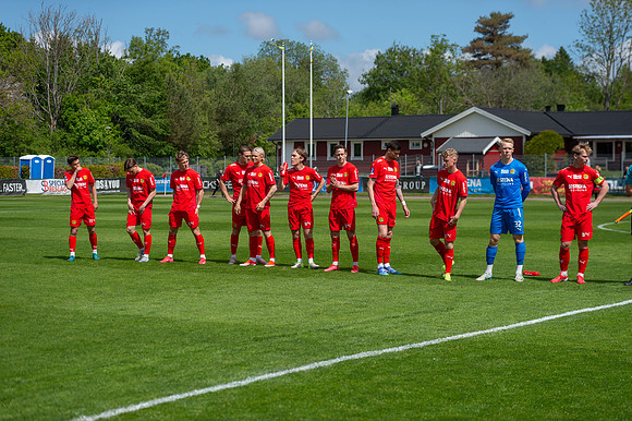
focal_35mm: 82
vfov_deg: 16.6
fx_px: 1439
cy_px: 210
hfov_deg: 24.8
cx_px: 316
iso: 100
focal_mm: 82
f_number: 4
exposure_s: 1/1600
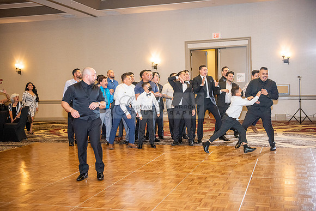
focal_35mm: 45
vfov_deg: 29.9
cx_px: 158
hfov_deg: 43.6
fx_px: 395
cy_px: 106
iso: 1600
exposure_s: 1/250
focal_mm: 45
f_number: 2.8
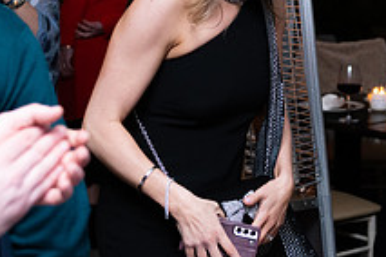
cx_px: 256
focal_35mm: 136
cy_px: 46
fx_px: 1458
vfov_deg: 10.1
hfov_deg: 15.1
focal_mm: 50
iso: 800
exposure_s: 1/160
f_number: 3.5
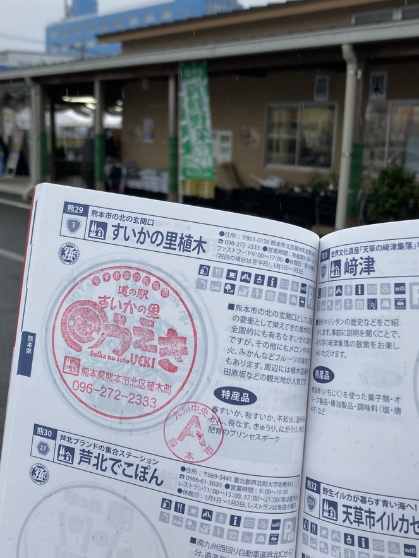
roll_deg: -0.8
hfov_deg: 37.7
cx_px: 219
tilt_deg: -11.2
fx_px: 613
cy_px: 259
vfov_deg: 48.9
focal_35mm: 38
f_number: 1.8
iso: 20
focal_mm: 3.99
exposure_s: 1/454
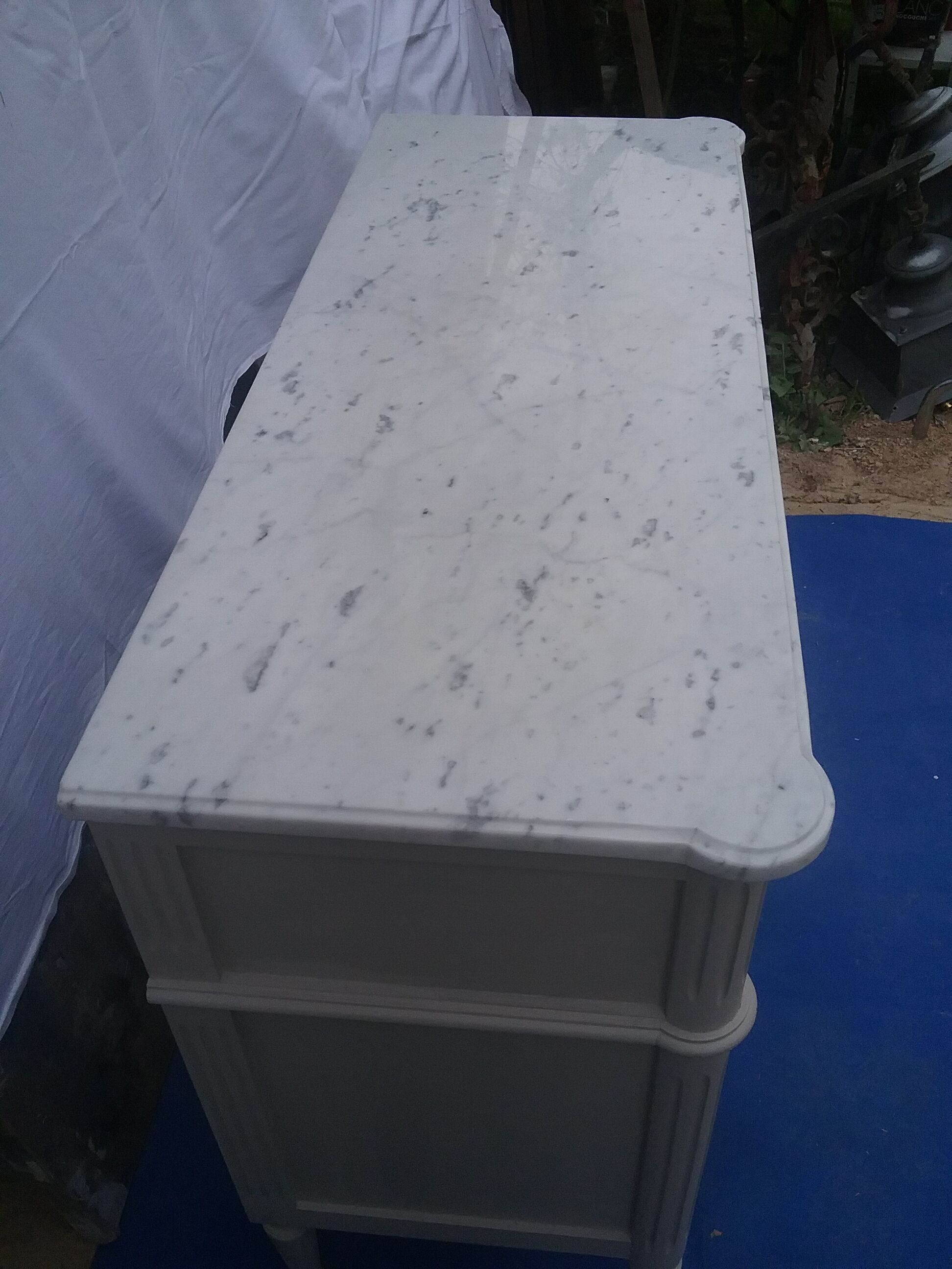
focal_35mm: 31
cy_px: 634
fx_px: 1137
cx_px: 476
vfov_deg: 58.4
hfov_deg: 45.4
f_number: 2.2
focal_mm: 3.3
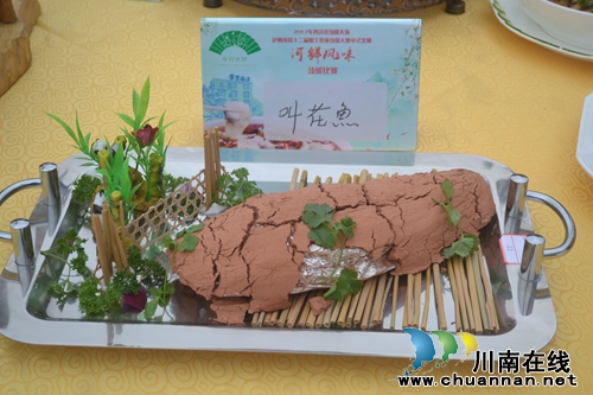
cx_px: 296
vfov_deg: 22.6
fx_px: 988
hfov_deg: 33.4
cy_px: 198
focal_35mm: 60
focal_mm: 40
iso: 100
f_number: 5.6
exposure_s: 1/125
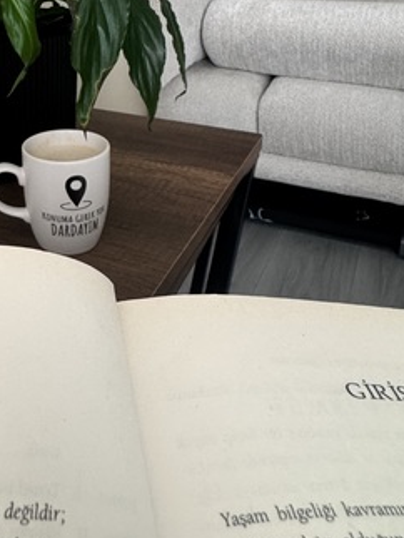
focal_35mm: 40
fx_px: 622
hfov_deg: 33.9
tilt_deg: -15.0
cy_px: 87
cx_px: 35
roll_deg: +1.2
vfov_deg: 43.9
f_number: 2.2
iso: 250
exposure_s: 1/49
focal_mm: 2.22
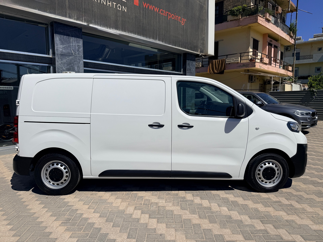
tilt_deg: -5.6
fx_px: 224
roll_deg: +0.2
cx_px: 162
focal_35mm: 24
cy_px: 121
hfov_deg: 71.6
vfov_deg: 56.8
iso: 64
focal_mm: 6.76
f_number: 1.78
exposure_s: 1/14286
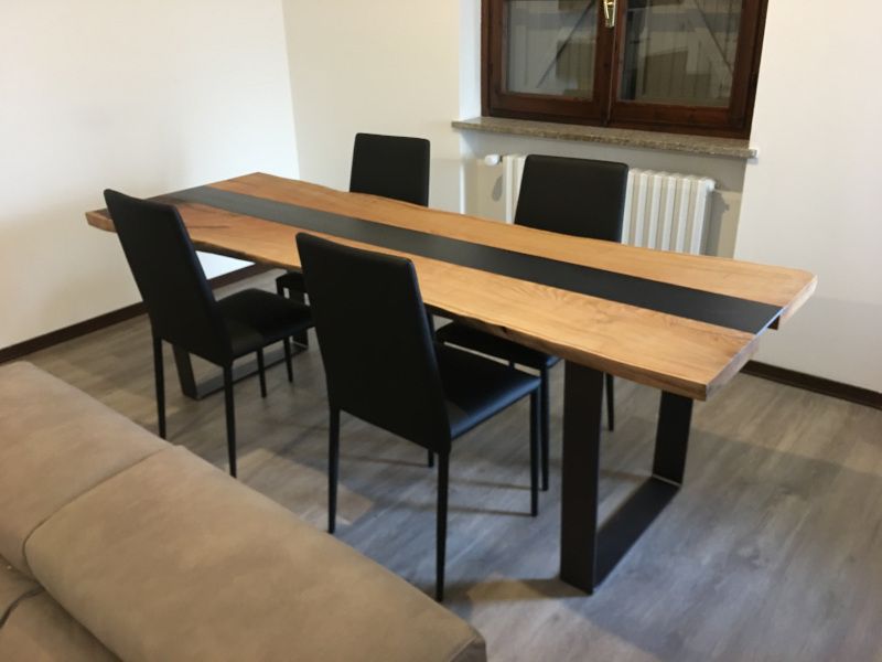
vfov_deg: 48.2
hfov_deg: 61.7
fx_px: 739
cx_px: 441
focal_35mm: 29
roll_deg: +1.4
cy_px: 331
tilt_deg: -22.2
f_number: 2.2
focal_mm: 4.15
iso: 100
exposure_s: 1/8
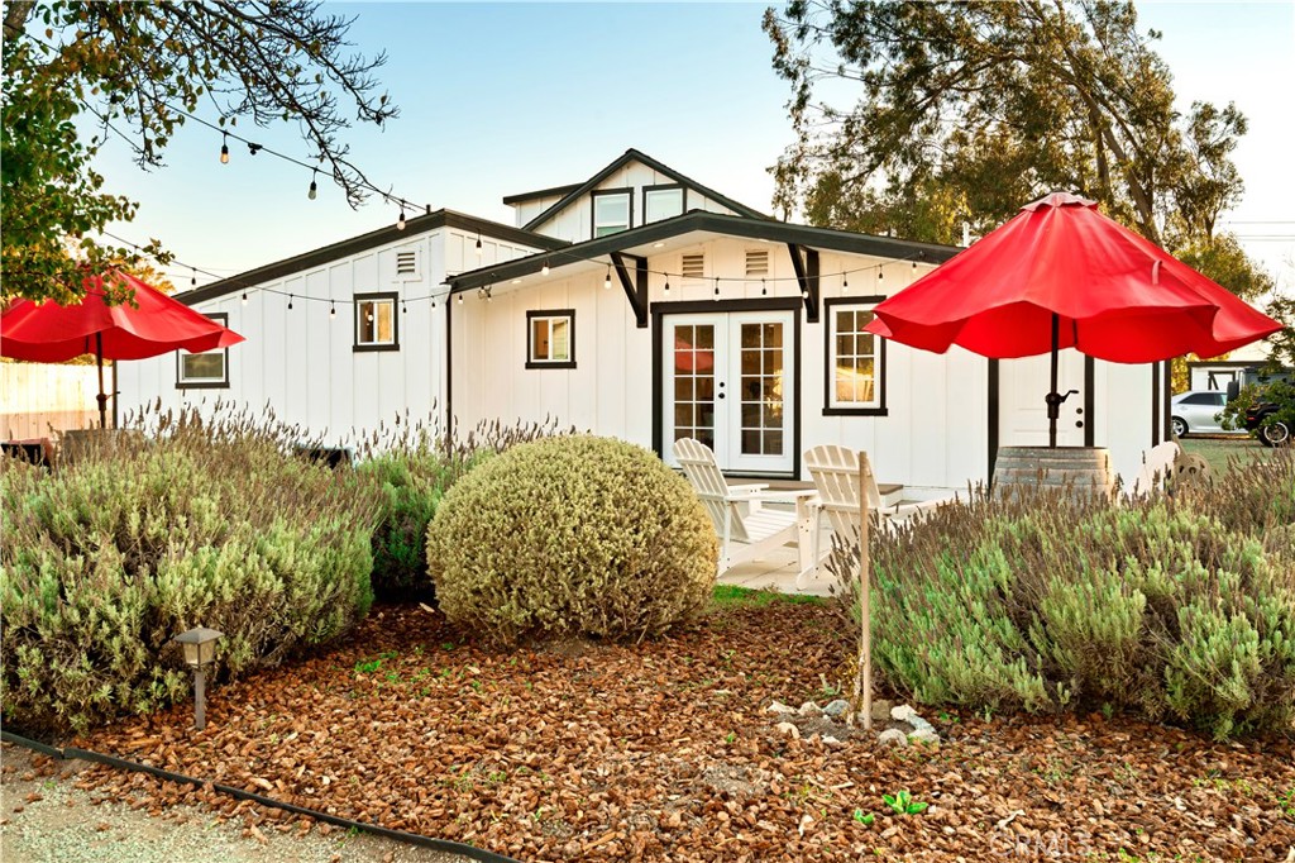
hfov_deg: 63.7
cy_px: 432
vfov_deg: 44.9
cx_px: 648
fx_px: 1043
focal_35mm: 29
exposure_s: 1/10
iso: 100
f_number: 10
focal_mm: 29
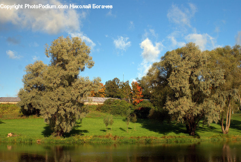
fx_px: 302
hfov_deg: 43.5
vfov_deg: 30.0
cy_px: 81
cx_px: 120
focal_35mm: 45
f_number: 8
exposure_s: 1/125
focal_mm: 30
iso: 100
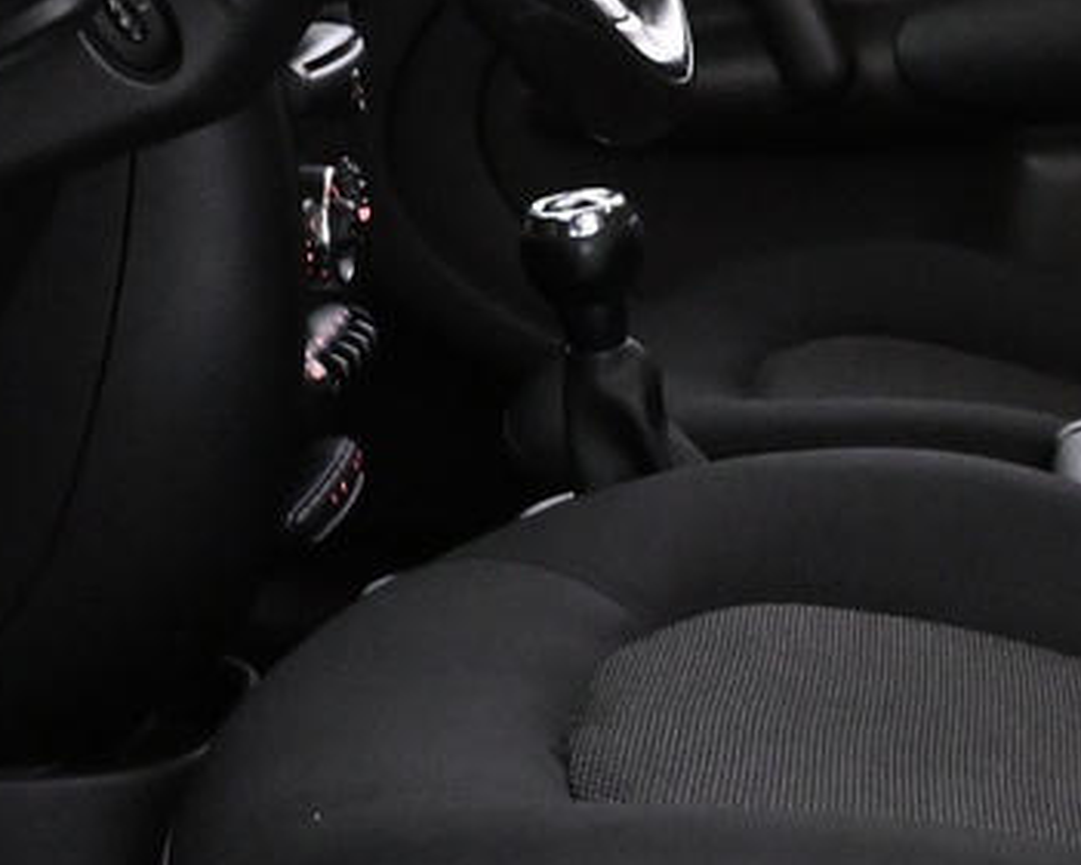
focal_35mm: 104
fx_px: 3328
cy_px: -71
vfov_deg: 14.5
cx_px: 625
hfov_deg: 18.4
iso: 4000
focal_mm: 16
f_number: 3.5
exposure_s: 1/60
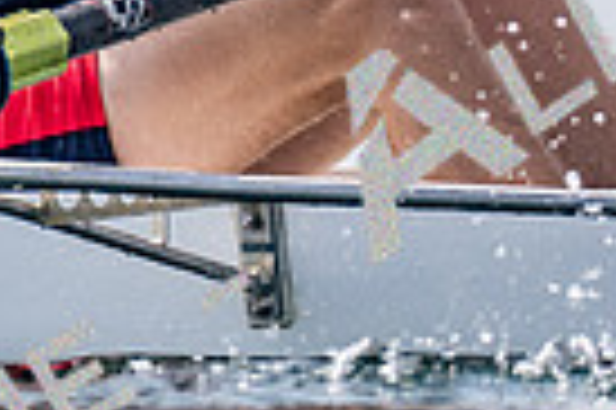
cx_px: -40
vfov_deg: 0.4
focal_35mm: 3820
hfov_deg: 0.5
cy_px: -162
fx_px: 65286
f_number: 4
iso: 200
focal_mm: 600
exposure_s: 1/2500
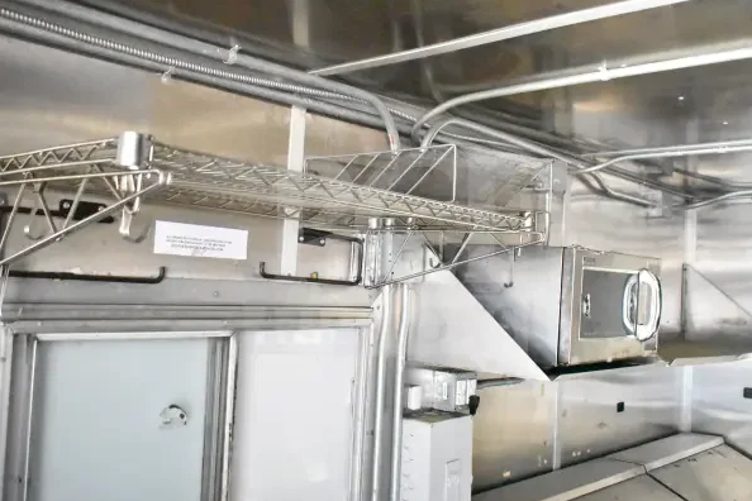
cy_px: 255
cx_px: 385
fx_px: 773
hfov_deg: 51.9
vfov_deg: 35.9
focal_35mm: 37
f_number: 3.8
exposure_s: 1/40
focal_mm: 24
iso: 25600
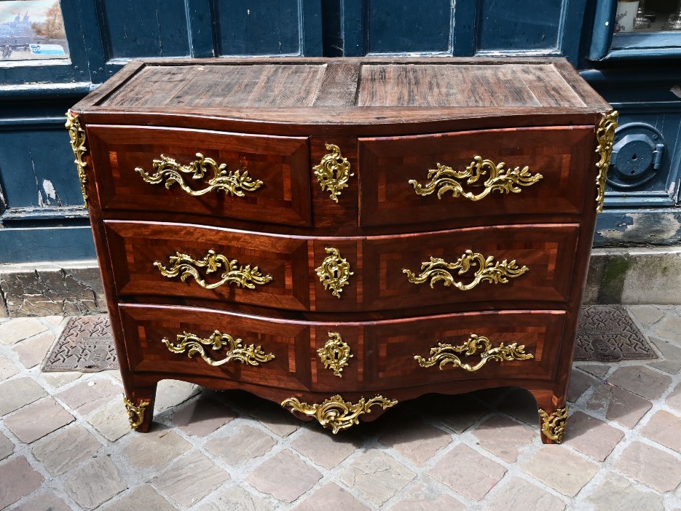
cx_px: 339
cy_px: 286
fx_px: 728
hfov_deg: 50.1
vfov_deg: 38.6
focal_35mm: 37
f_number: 11
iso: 320
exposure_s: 1/125
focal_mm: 20
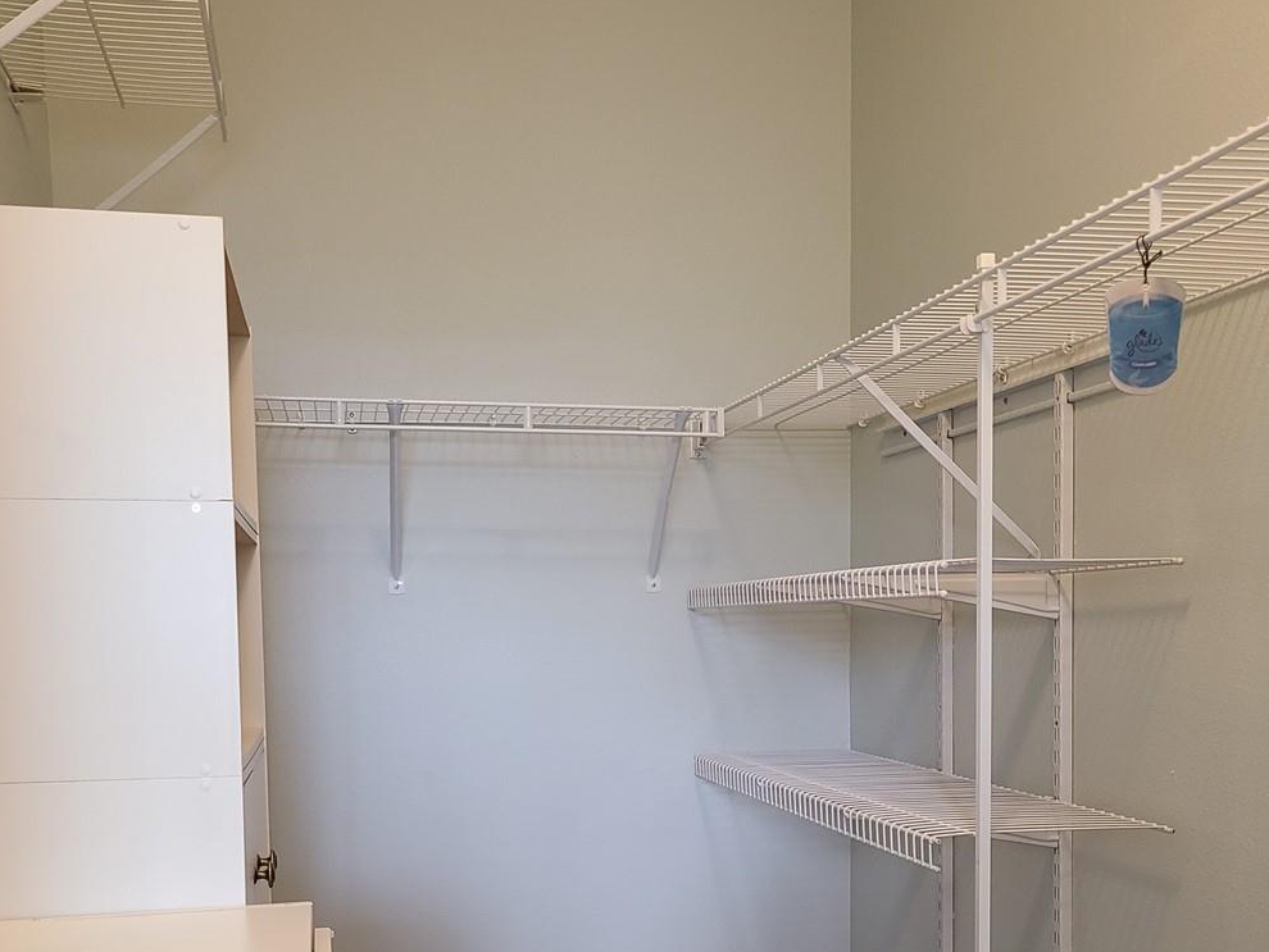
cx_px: 654
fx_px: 1540
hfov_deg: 44.8
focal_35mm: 42
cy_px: 734
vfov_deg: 33.6
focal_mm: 5.4
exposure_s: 1/40
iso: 320
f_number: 1.8
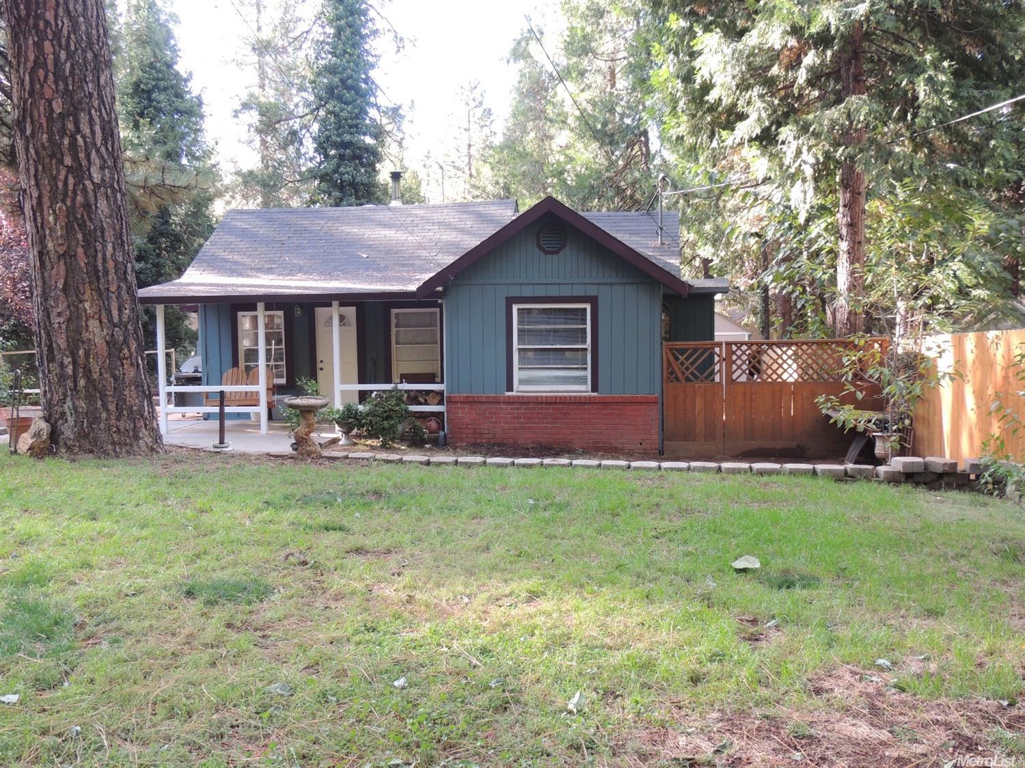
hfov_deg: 55.4
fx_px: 977
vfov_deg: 42.9
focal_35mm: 33
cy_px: 384
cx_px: 512
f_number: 3.2
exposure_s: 1/50
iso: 180
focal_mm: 5.8
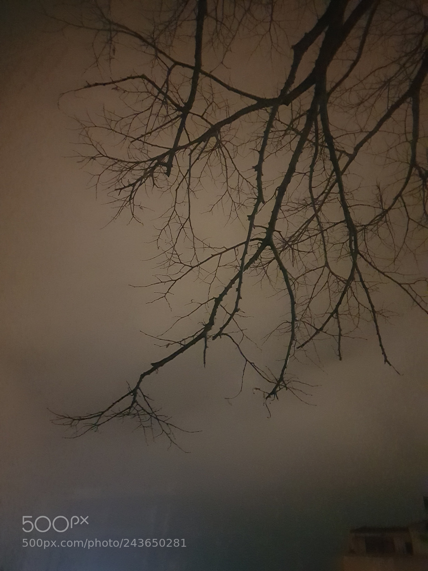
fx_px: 429
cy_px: 286
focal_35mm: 26
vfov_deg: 67.3
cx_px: 214
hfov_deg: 53.1
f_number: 1.7
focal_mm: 4.2
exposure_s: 1/7
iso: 1250
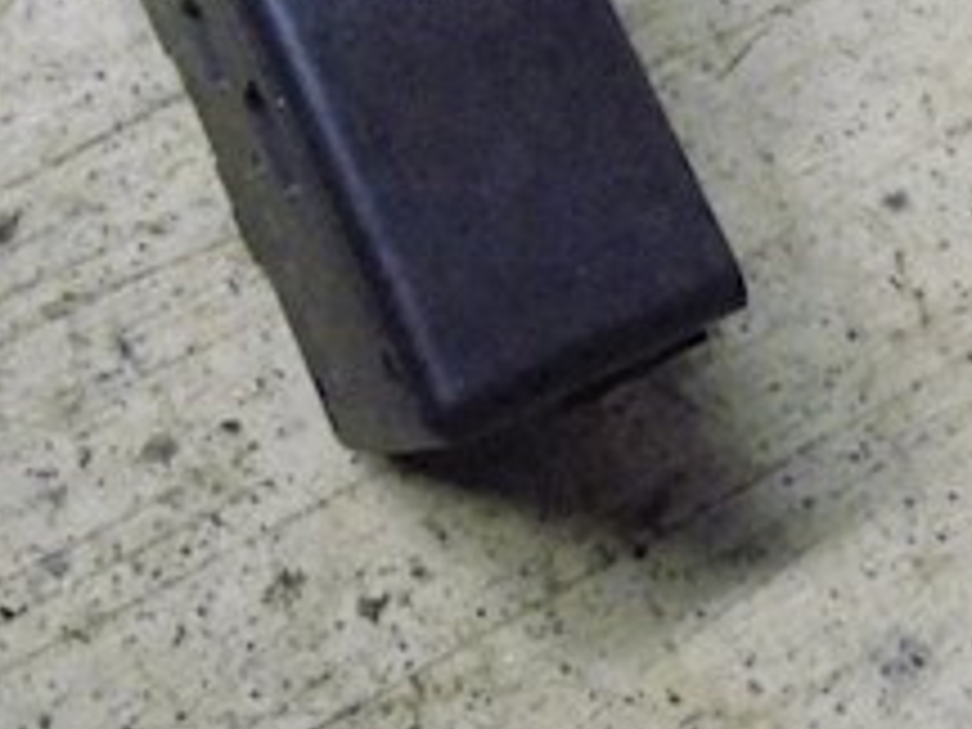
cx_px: 464
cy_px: -176
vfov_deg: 20.1
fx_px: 1909
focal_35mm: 68
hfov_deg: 28.6
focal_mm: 4
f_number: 3.1
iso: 1600
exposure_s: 1/60
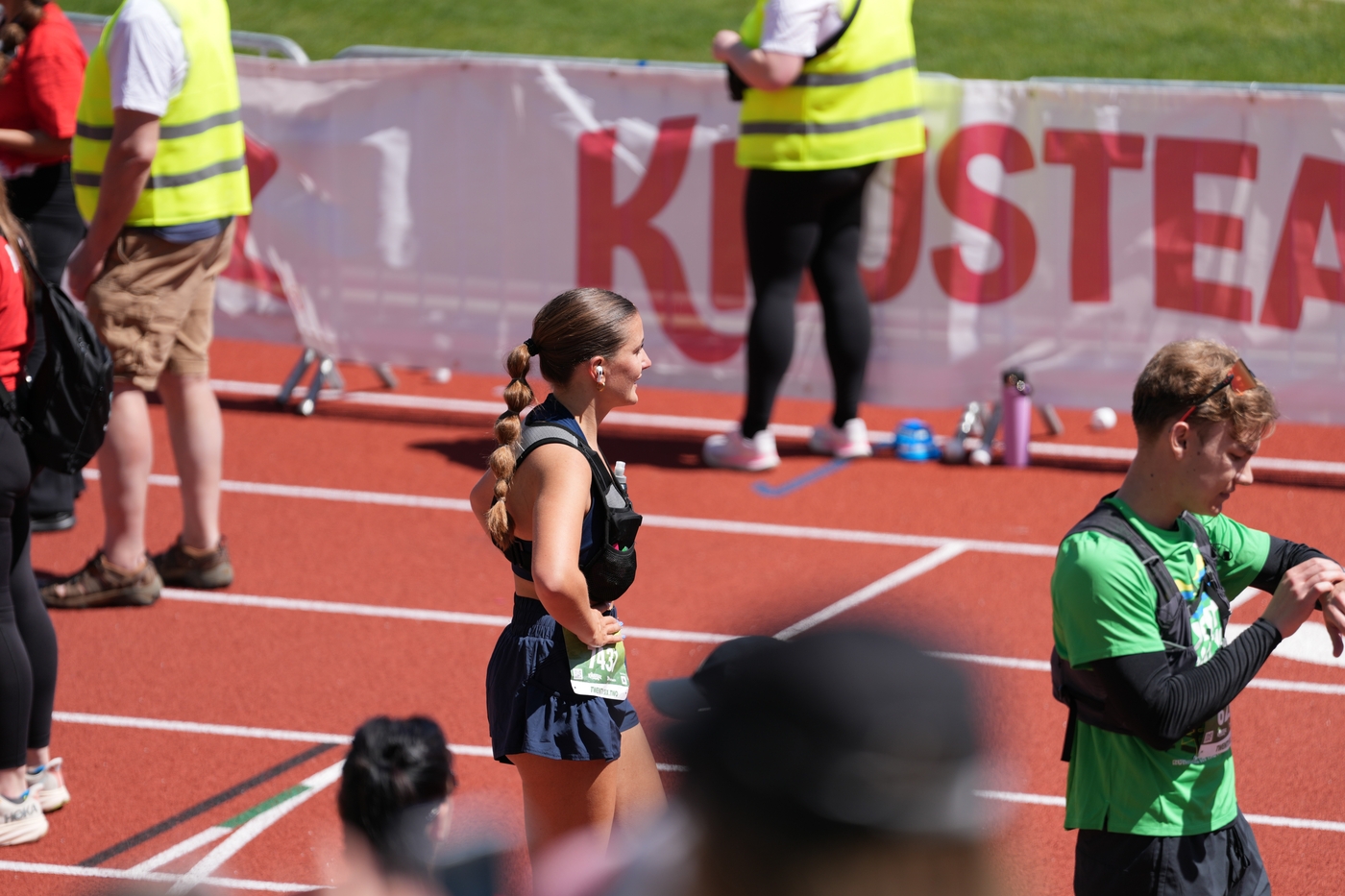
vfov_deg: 6.9
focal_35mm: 200
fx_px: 7471
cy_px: 448
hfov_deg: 10.3
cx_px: 672
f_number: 2.8
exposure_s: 1/2000
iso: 100
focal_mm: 200
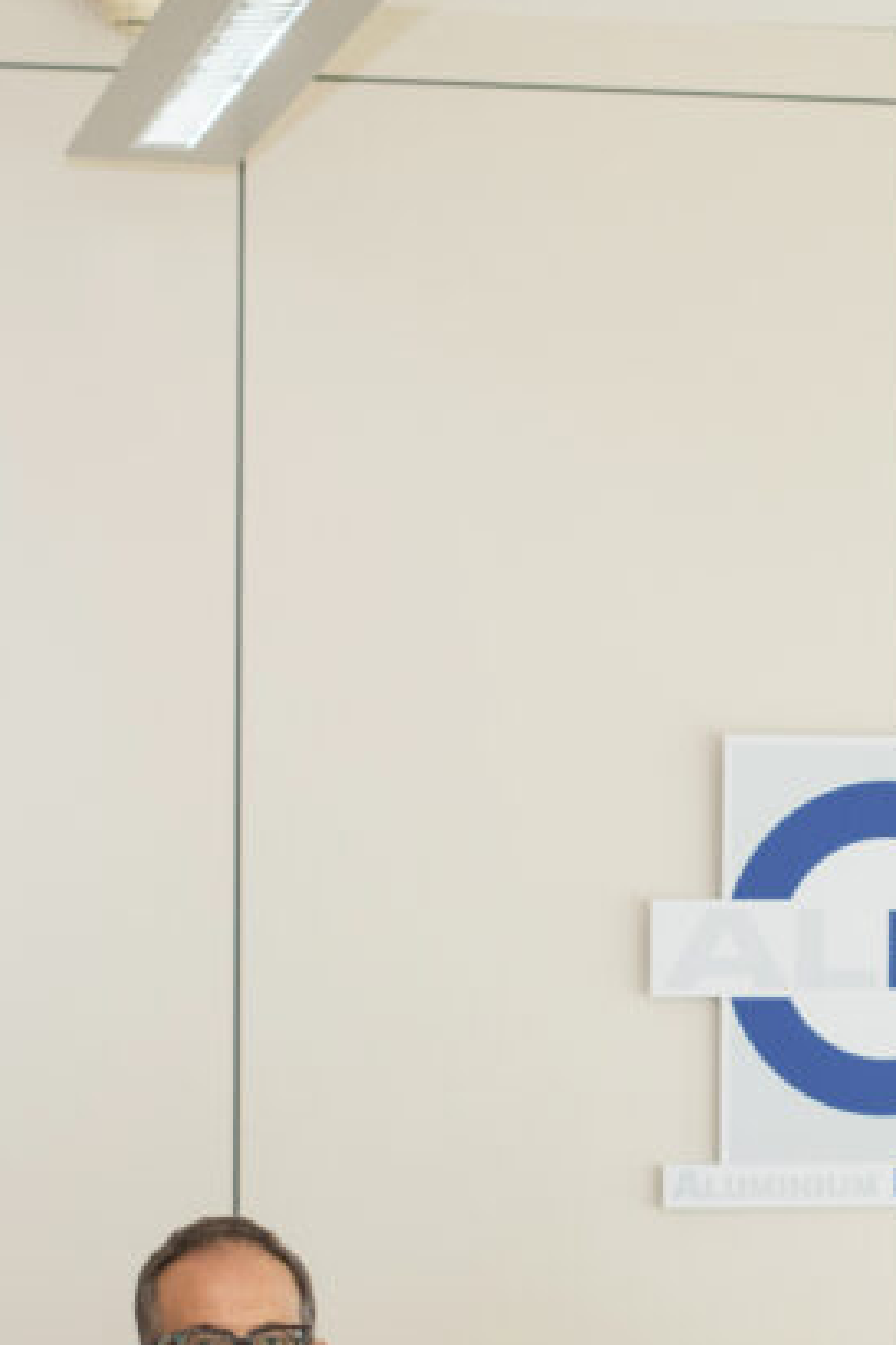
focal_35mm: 125
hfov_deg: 10.9
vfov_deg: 16.3
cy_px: 1005
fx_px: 4670
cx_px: 758
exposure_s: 1/200
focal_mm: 50
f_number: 4
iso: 640
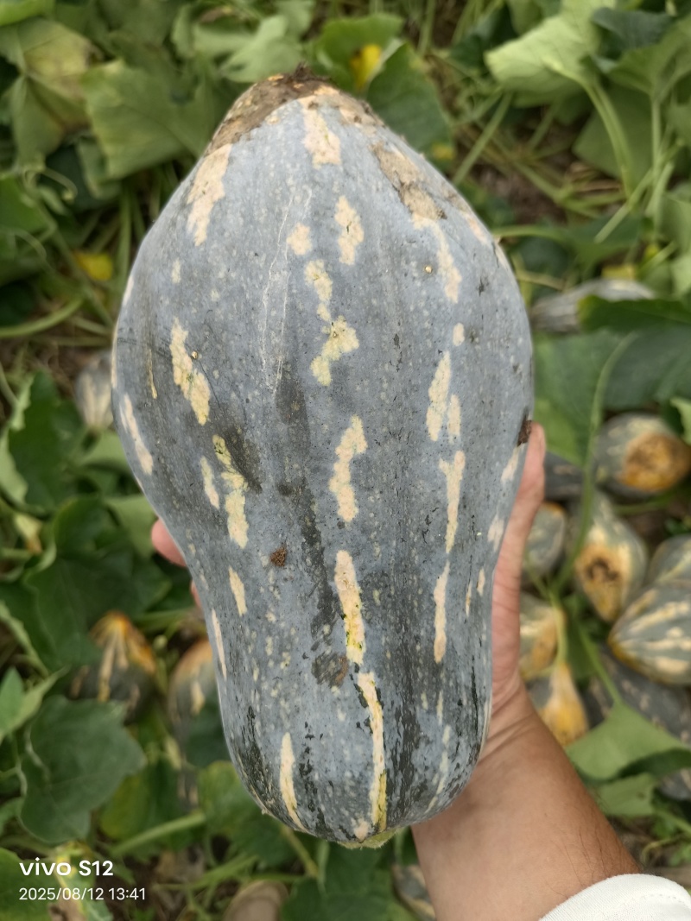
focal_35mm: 23
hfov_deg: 58.9
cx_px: 346
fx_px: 612
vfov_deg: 73.9
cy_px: 460
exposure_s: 1/182
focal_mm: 5.59
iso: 100
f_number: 1.88
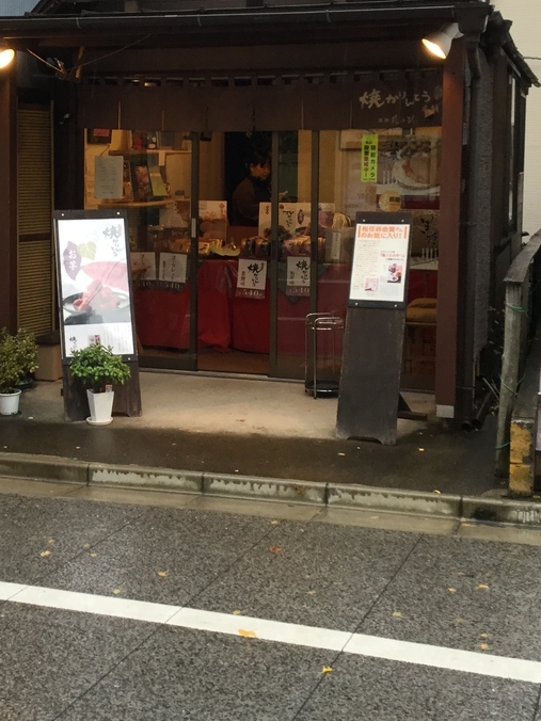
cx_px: 185
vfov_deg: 34.6
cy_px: 242
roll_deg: -1.2
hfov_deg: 26.4
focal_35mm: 55
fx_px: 1146
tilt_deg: -5.5
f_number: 2.4
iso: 32
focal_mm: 3.3
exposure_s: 1/40
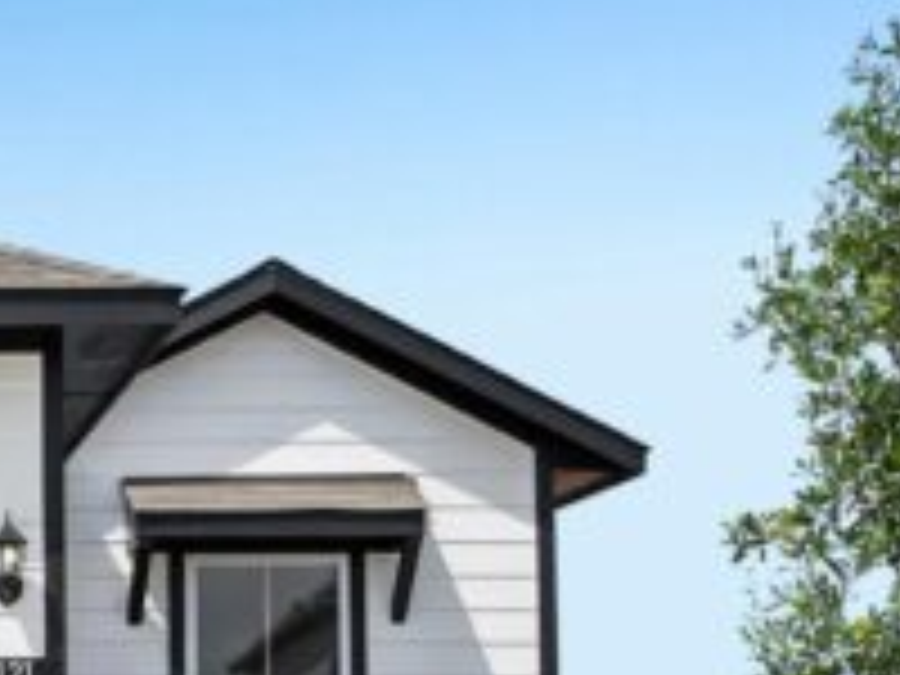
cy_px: 648
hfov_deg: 17.6
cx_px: -315
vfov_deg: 14.0
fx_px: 2704
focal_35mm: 104
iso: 400
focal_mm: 24
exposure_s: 1/1600
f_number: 8
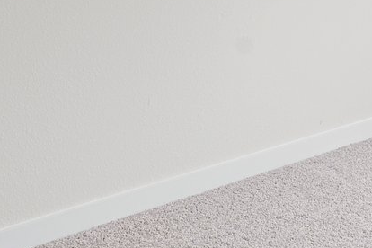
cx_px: 586
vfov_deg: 14.7
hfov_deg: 20.2
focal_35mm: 84
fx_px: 868
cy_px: -162
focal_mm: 17
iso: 400
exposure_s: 1/3200
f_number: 8
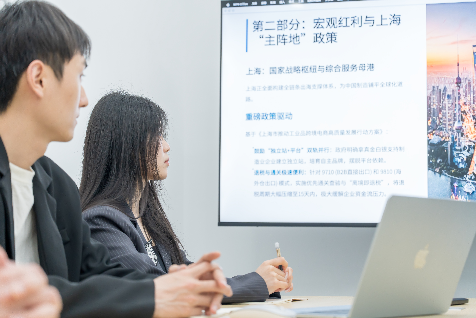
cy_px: 159
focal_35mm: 70
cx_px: 238
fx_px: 925
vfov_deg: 19.5
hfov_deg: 28.8
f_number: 4
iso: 1250
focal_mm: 70
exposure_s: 1/100
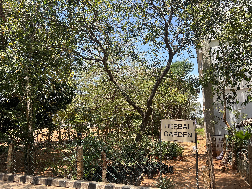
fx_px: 189
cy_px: 94
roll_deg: -0.7
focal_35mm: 26
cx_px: 126
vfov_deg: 53.1
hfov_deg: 67.3
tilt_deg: +7.5
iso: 50
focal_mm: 5.7
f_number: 1.5
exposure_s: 1/1488
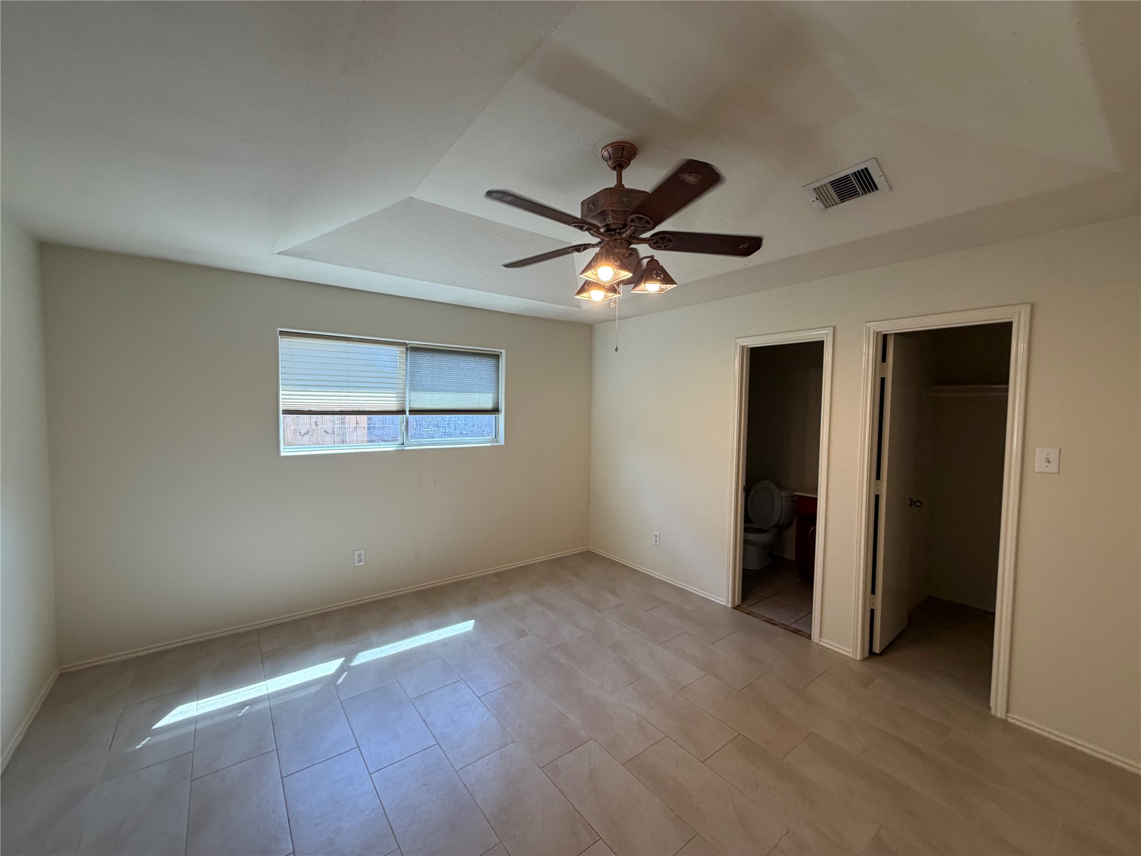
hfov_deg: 102.1
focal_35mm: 14
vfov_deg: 85.7
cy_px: 428
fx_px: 461
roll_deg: +0.0
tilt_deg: -1.3
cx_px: 570
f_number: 2.2
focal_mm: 2.22
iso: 125
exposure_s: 1/120
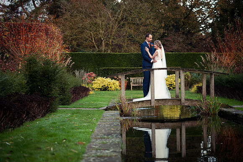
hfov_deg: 28.9
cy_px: 81
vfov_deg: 19.4
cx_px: 122
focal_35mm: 70
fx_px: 472
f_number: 2.8
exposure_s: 1/1000
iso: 1600
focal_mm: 70
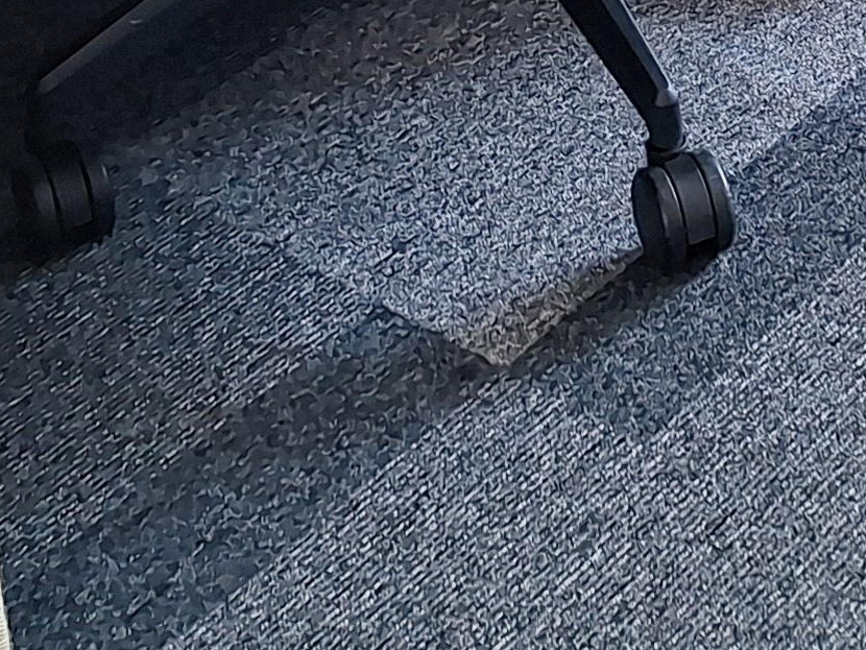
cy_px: -835
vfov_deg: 11.3
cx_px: 1092
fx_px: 2828
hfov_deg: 16.5
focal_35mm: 113
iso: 50
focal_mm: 5.54
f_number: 1.8
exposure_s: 1/50
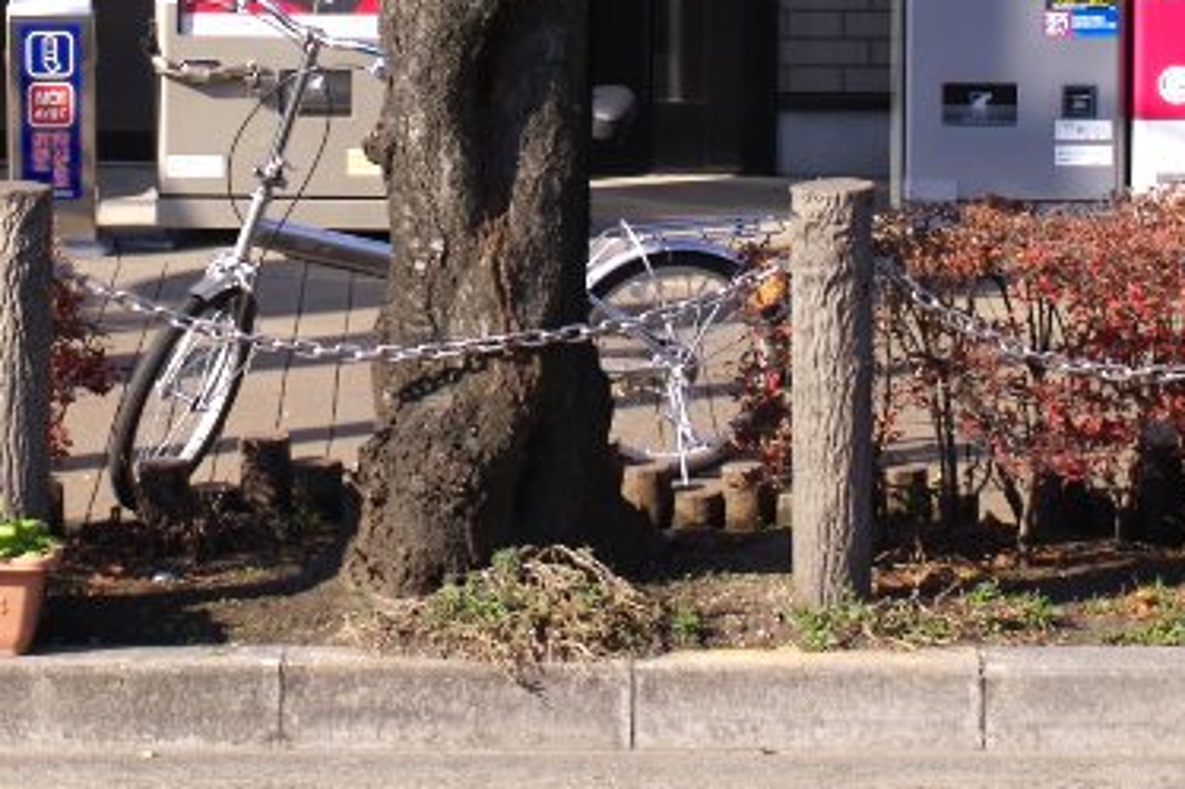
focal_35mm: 140
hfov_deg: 14.5
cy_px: -209
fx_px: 4617
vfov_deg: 9.6
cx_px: 200
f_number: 7.1
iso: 100
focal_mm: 35
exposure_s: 1/125
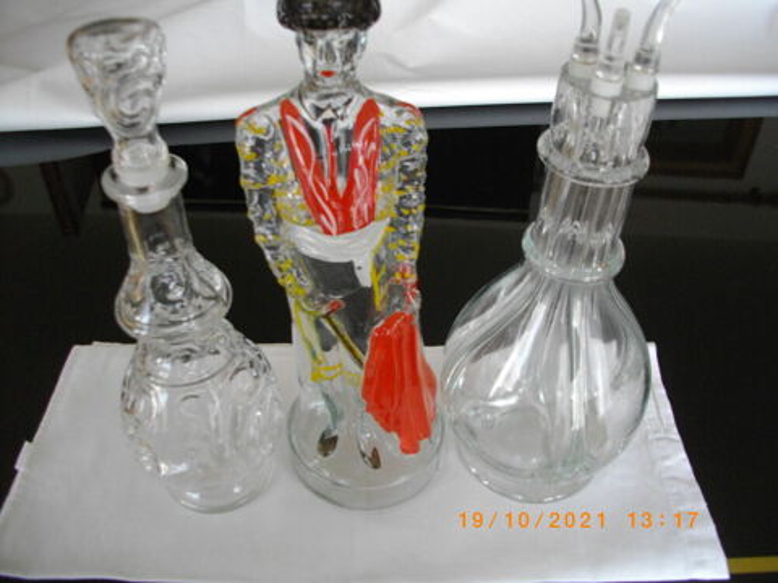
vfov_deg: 44.2
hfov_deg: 56.8
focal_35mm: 32
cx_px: 389
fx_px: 719
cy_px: 292
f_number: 2.9
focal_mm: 5.7
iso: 200
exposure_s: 1/50
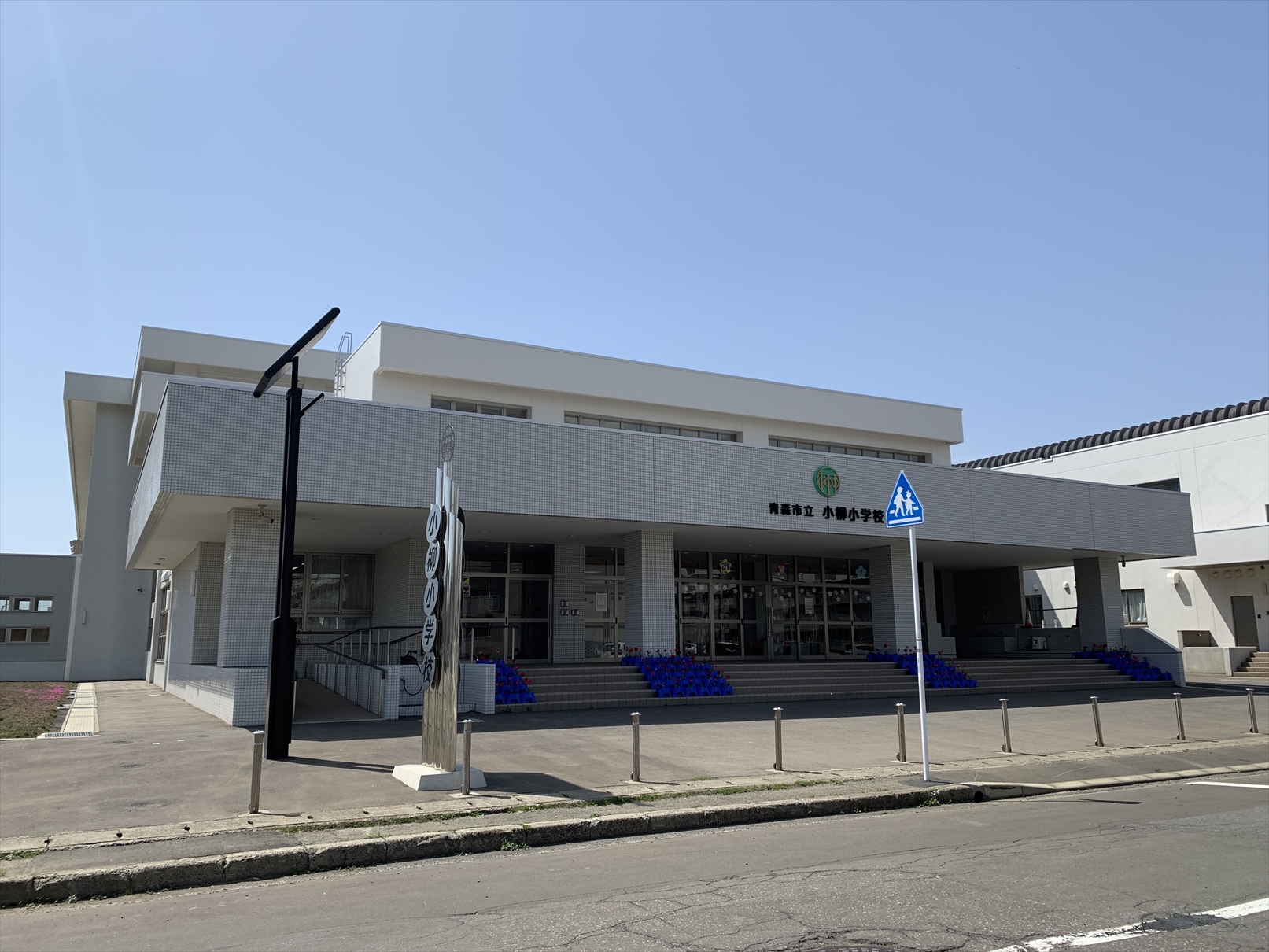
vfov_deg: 53.1
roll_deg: +0.3
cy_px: 476
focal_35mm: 26
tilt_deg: +8.5
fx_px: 953
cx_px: 634
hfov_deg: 67.3
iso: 25
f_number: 1.8
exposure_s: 1/2545
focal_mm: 4.25
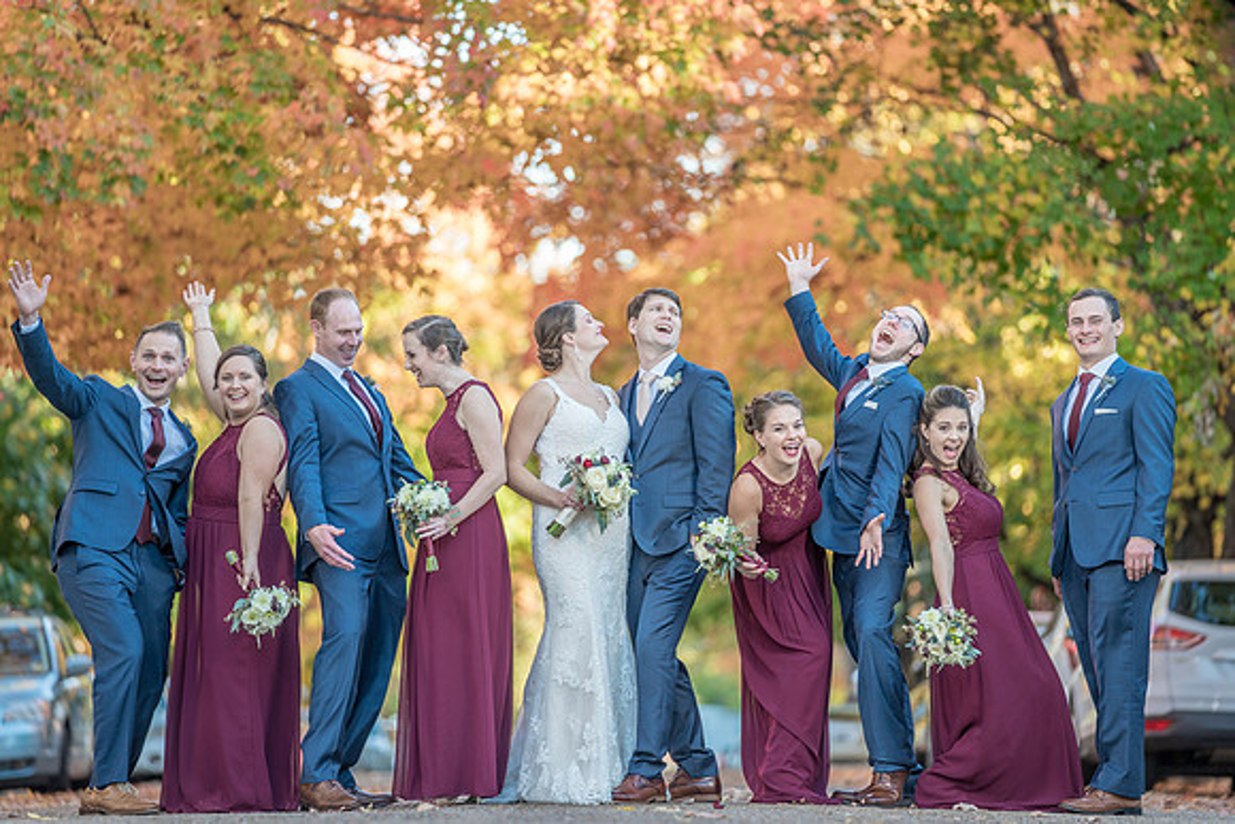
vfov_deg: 7.3
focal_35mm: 190
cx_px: 629
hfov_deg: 10.8
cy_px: 414
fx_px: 6502
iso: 200
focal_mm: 178
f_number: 2.8
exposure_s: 1/200
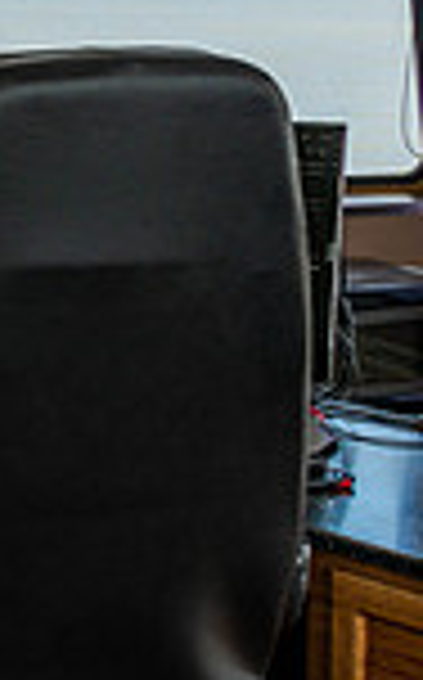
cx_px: -720
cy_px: 83
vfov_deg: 18.7
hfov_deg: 9.8
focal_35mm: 110
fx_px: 2035
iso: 100
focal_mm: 28
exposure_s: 1/80
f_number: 10
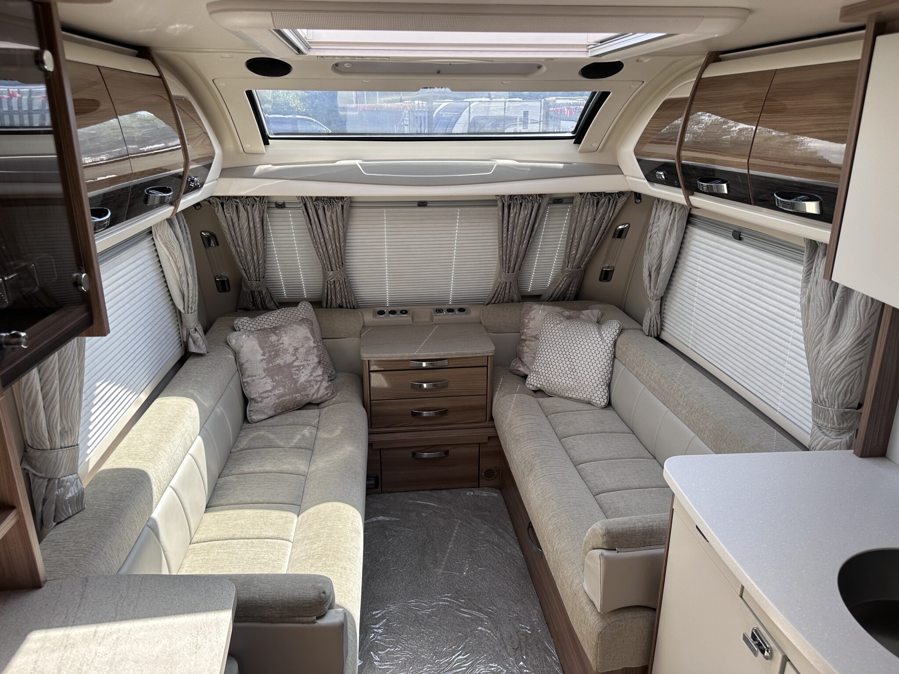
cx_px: 450
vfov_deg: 56.8
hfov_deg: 71.6
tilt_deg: -18.5
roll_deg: +1.5
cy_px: 337
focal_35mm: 24
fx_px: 623
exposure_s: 1/650
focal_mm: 6.86
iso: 80
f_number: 1.78
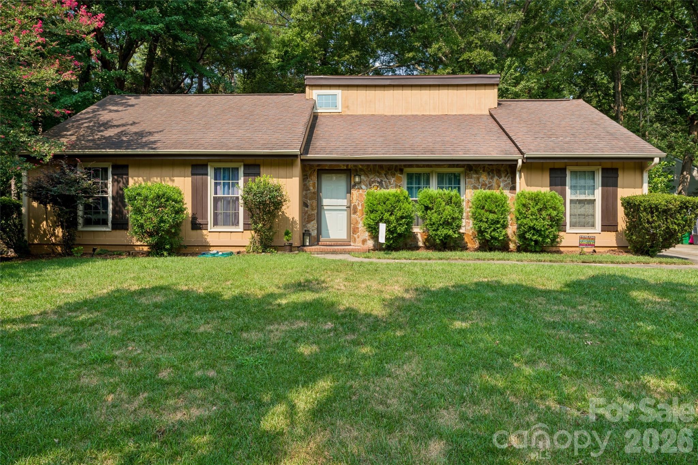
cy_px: 232
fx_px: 448
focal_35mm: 23
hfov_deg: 75.9
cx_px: 349
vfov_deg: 54.9
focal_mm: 23.1
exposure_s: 1/13
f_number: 22
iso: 100
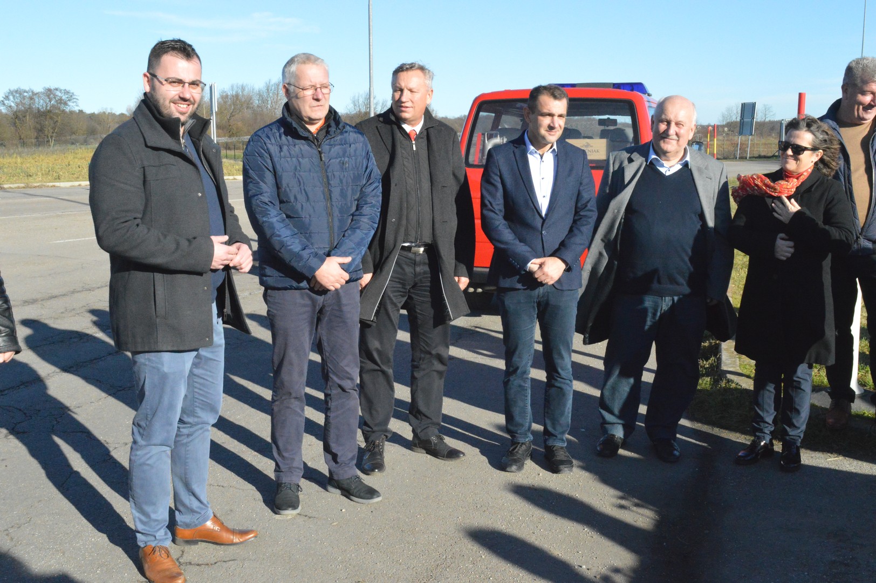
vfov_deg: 34.2
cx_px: 438
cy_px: 292
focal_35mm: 39
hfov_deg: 49.6
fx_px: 948
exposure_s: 1/1250
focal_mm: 26
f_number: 18
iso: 3200
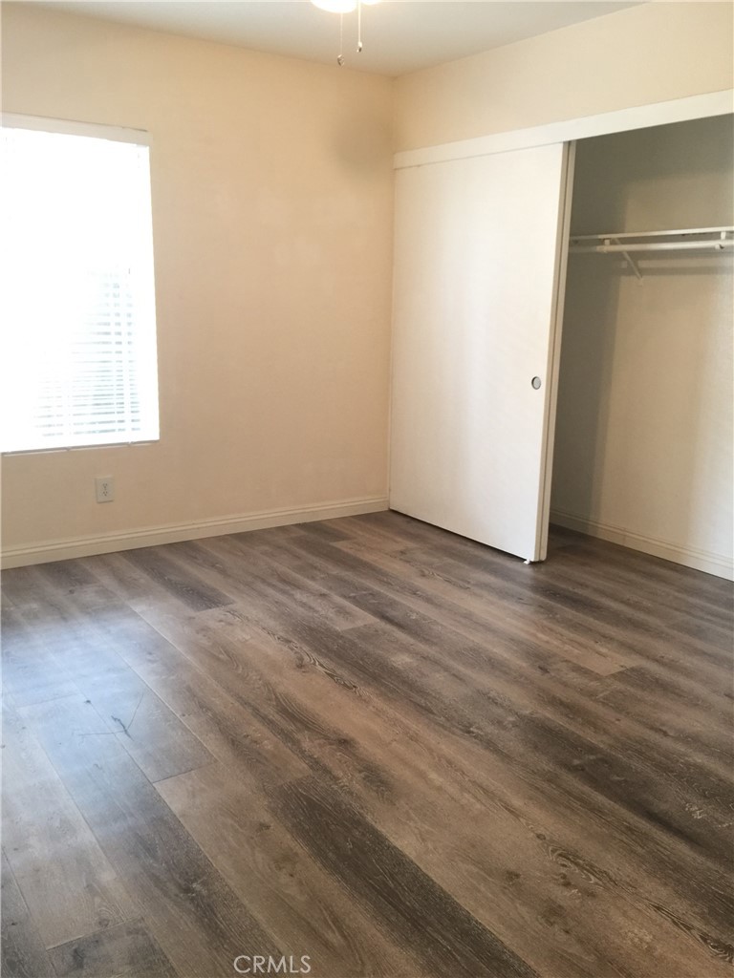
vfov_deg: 61.7
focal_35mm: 29
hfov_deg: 48.2
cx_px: 367
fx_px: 820
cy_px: 489
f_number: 2.2
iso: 80
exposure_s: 1/15
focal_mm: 4.15
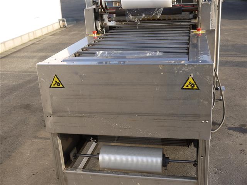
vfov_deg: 32.9
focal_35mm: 44
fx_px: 314
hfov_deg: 42.9
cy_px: 92
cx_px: 124
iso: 100
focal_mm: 22
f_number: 5.6
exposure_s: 1/160
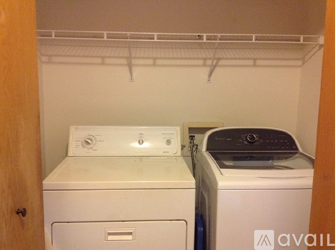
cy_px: 125
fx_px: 338
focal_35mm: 35
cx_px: 168
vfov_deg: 40.6
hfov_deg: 52.7
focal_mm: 4.28
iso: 250
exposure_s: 1/15
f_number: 2.4
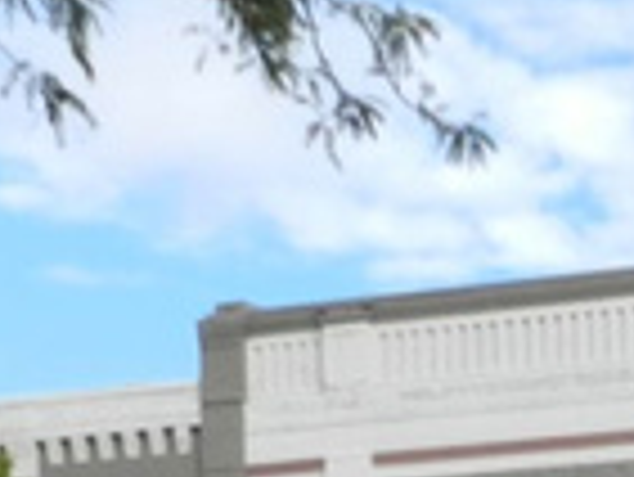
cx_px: 630
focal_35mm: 145
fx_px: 2658
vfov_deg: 9.4
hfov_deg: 13.4
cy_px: 1053
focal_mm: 5.6
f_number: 3.7
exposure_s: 1/800
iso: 160
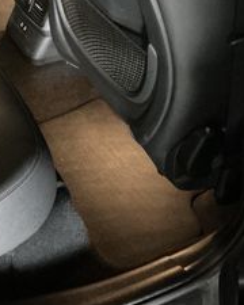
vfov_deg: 24.5
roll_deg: -2.1
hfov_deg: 20.1
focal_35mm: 73
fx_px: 659
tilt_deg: -33.9
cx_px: -19
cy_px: -22
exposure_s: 1/15
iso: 640
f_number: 1.8
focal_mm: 3
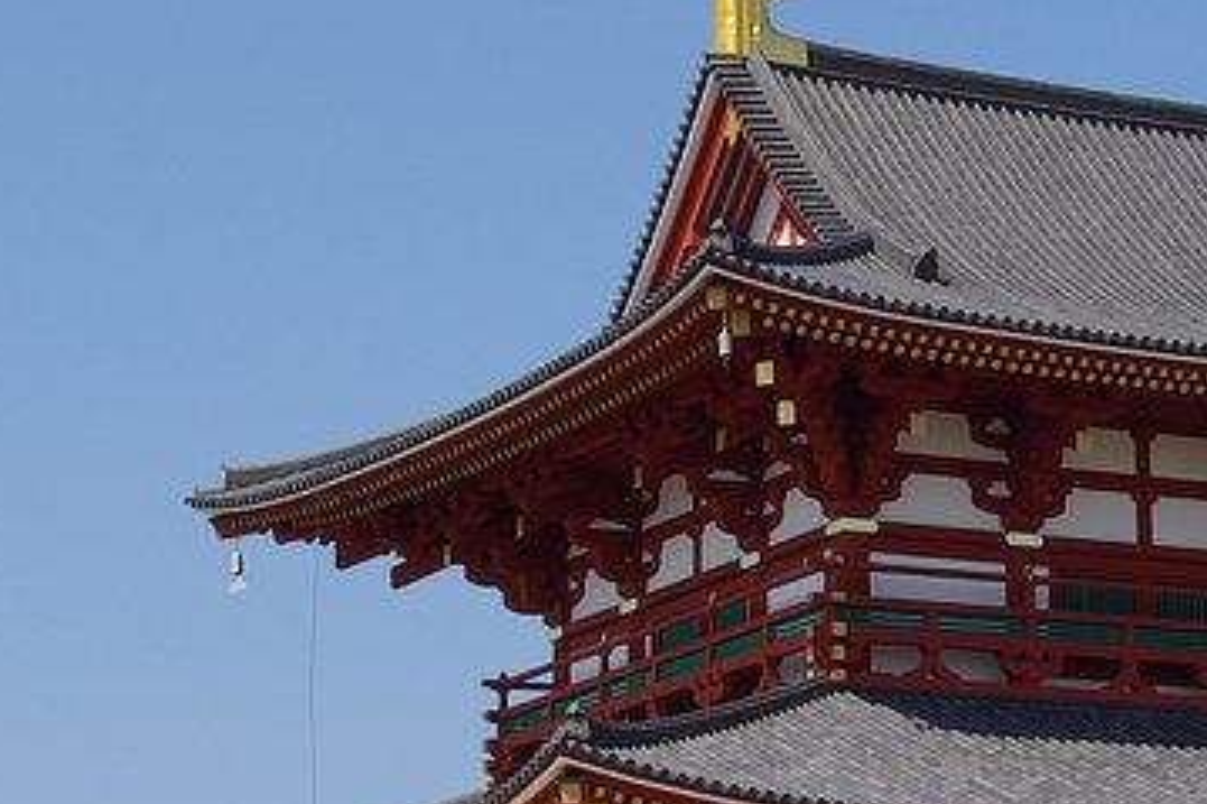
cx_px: 1483
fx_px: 5730
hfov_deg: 11.8
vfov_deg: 8.0
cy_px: 358
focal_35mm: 171
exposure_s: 1/90
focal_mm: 40
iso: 100
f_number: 13
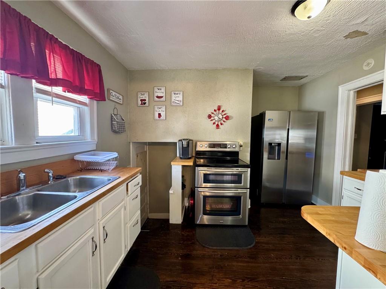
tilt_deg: -4.0
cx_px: 193
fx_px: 156
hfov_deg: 102.1
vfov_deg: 85.7
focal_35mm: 14
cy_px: 144
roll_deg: +0.3
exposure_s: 1/60
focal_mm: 2.22
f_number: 2.2
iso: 400
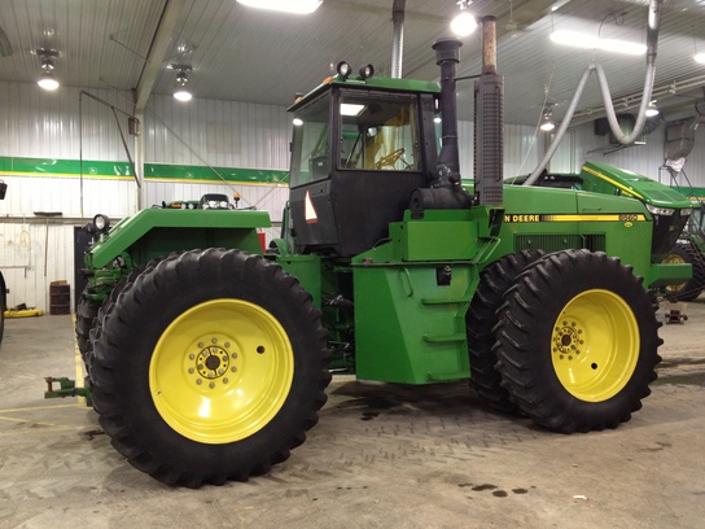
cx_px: 352
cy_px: 264
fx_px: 713
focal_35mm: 35
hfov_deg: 52.6
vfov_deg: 40.7
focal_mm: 4.28
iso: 125
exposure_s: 1/20
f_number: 2.4
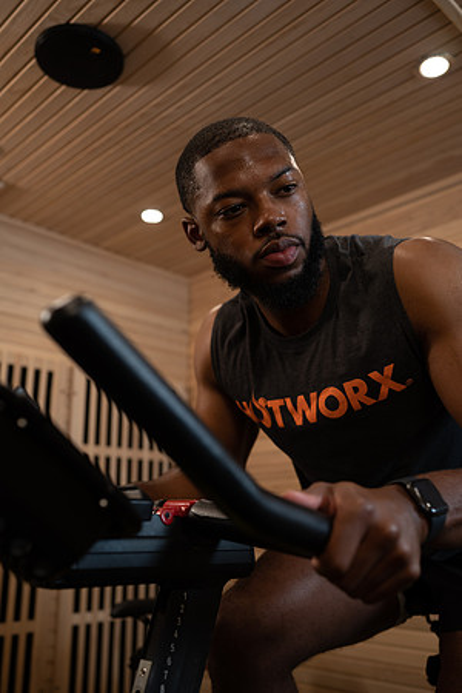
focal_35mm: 35
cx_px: 231
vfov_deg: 54.4
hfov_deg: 37.9
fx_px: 674
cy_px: 346
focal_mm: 35
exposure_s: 1/160
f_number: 2.8
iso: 400
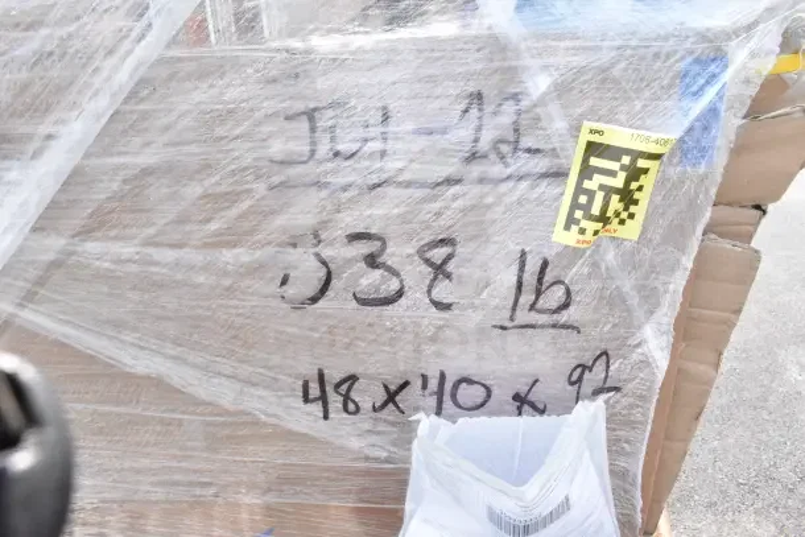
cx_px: 402
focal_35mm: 27
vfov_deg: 48.0
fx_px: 604
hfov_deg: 67.4
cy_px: 268
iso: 6400
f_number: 16
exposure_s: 1/1000
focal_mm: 18
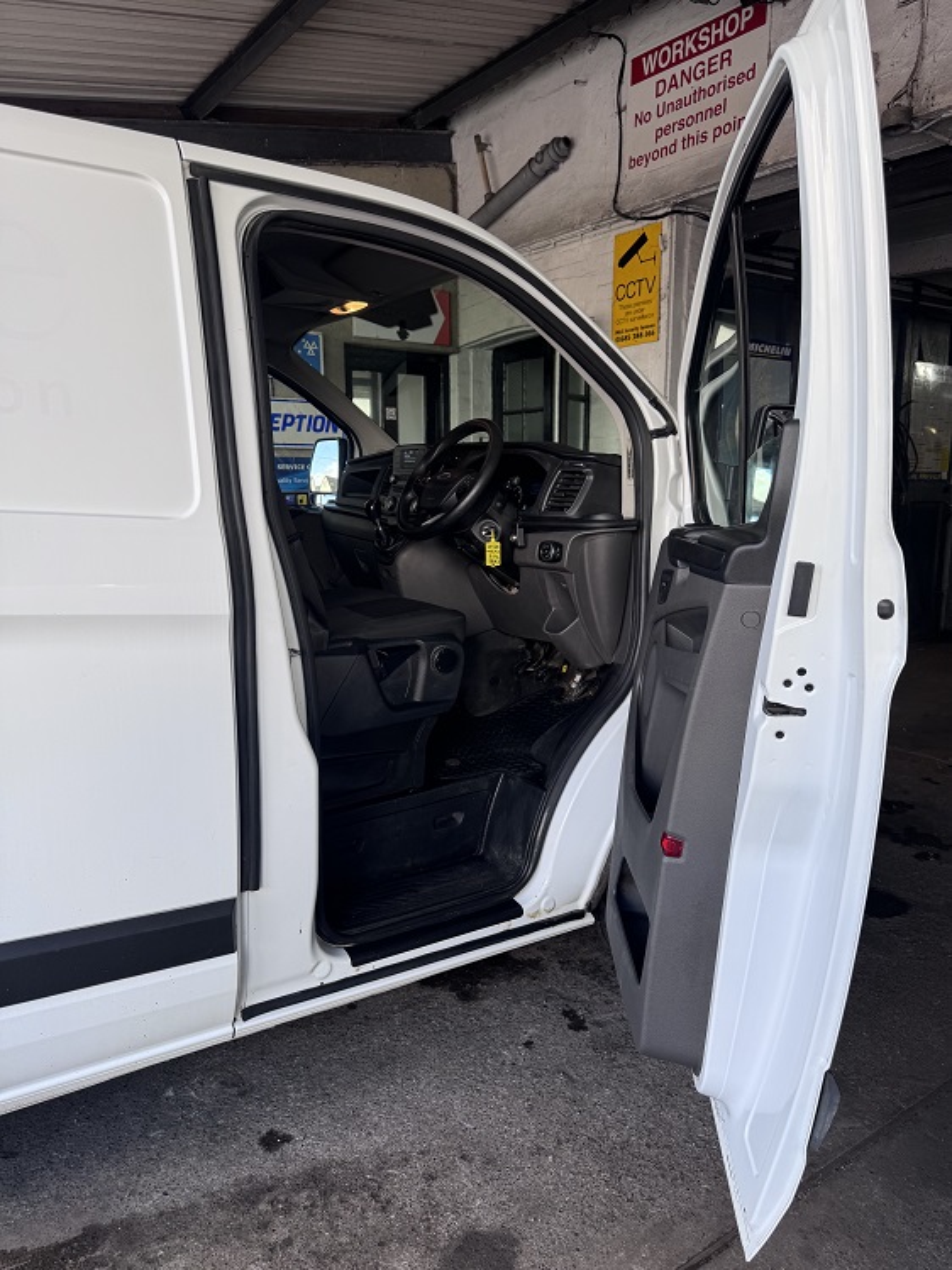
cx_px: 476
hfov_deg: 56.8
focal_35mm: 24
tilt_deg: -10.1
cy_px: 635
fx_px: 881
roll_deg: +0.1
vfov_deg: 71.6
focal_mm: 6.76
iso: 64
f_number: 1.78
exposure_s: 1/204
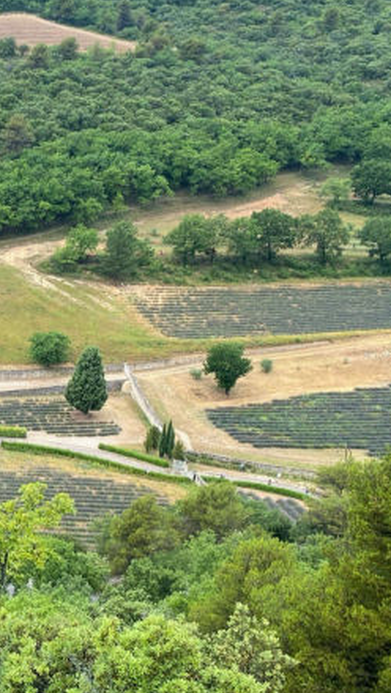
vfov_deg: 36.6
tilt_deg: -17.7
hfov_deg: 18.2
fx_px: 1049
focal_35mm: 57
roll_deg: +1.1
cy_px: 342
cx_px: -236
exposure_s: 1/719
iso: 32
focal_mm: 4.25
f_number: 1.8
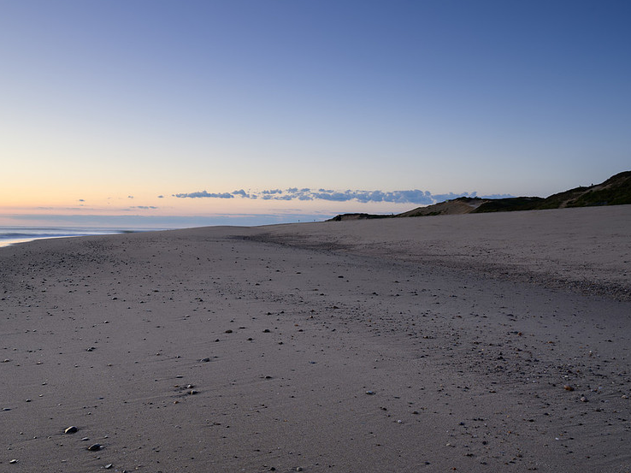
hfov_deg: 52.0
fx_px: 638
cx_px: 228
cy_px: 233
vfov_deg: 40.7
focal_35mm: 35
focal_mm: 24
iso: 32
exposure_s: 3
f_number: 14
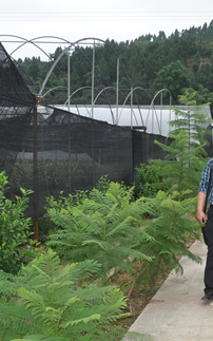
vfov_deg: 39.6
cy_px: 170
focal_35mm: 51
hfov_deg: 22.1
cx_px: 296
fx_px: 473
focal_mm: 18
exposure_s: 1/200
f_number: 6.3
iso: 250
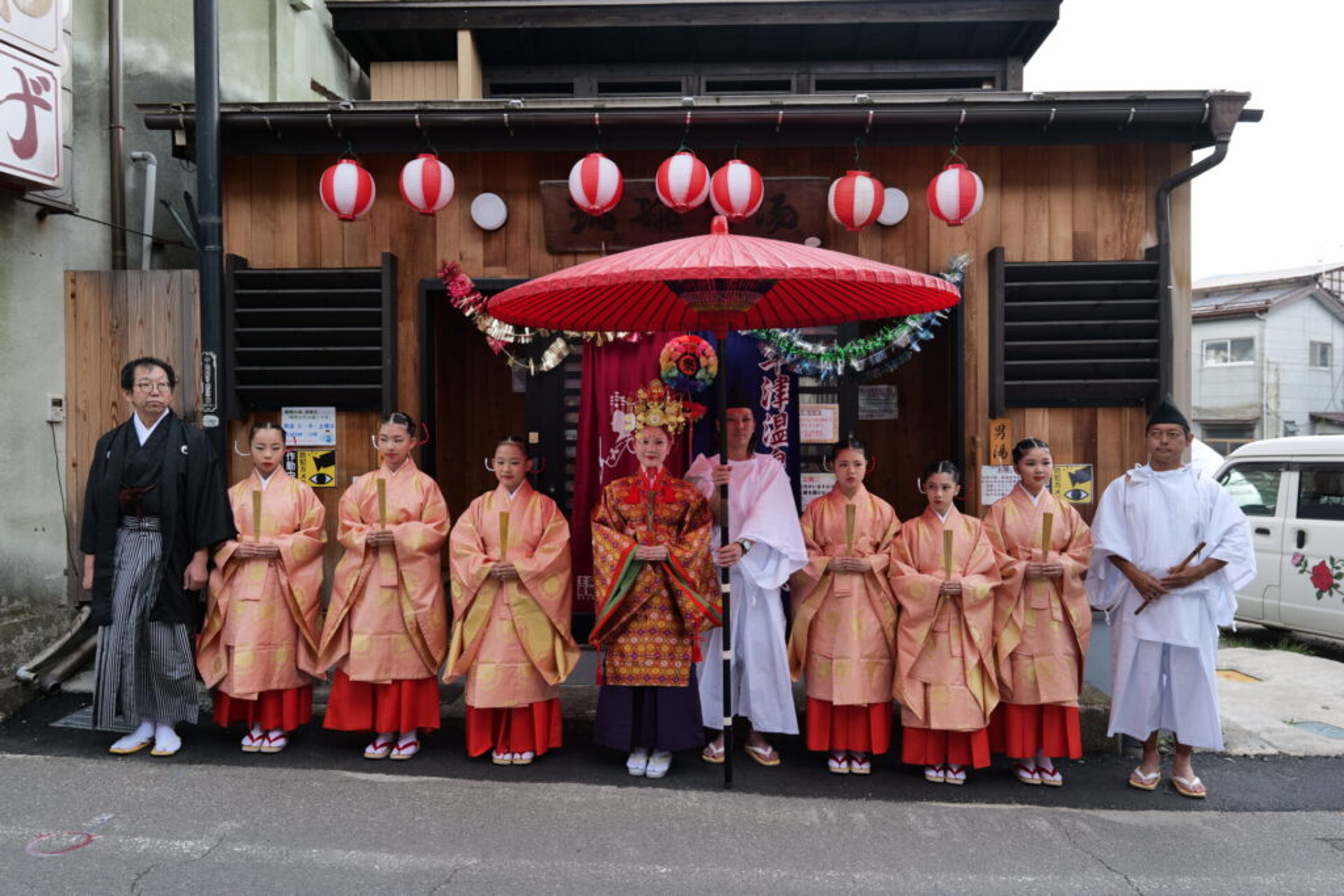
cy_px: 448
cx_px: 672
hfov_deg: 67.4
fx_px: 1008
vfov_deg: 47.9
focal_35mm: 27
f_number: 3.5
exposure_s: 1/160
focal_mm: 27
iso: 100
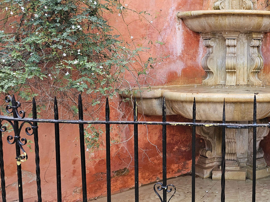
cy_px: 82
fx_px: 328
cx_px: 234
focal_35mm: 42
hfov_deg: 41.8
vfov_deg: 34.3
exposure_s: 1/120
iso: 64
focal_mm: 6.3
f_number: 1.7
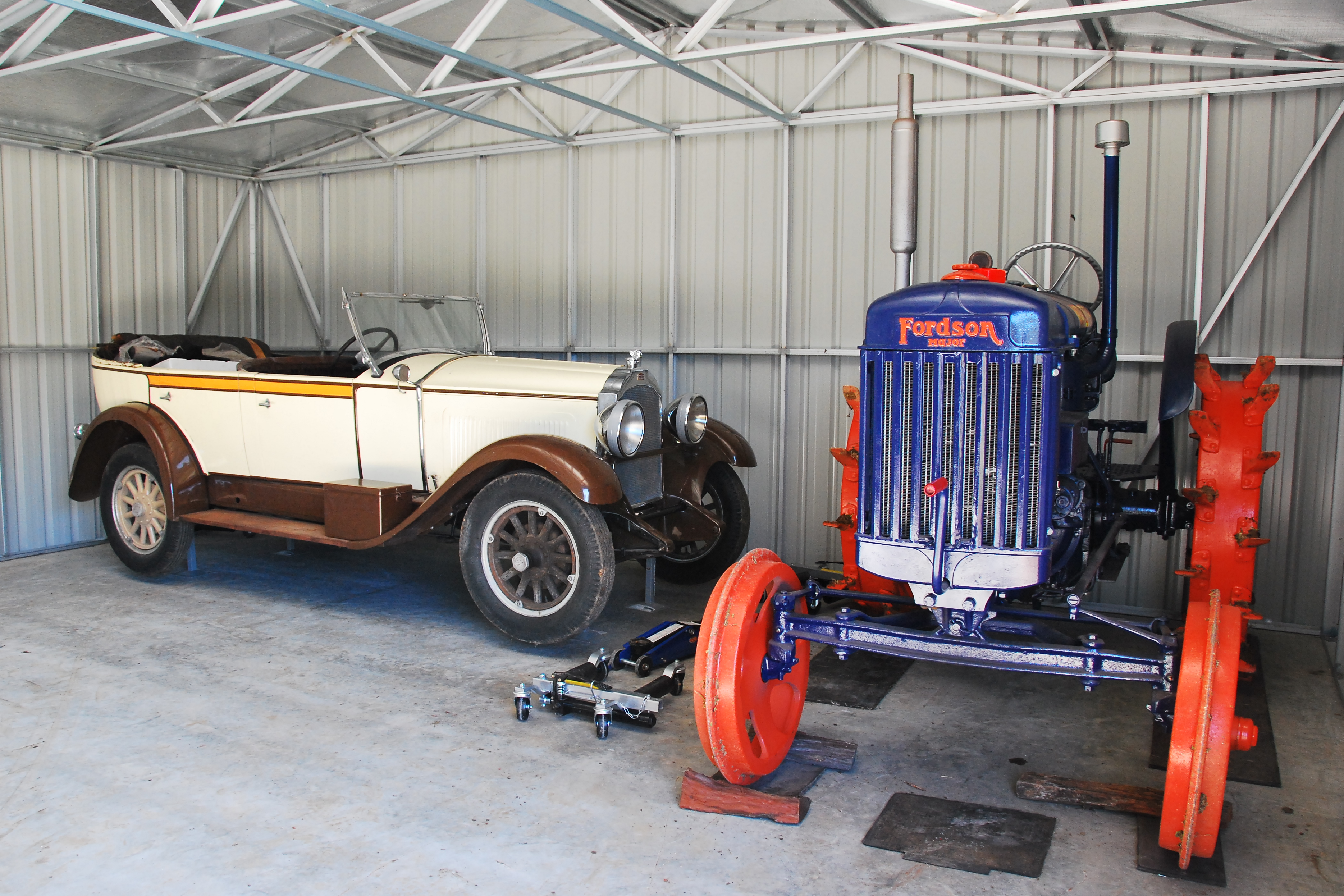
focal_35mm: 28
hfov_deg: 65.5
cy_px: 463
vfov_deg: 46.4
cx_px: 656
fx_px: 1045
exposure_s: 1/100
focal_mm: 18
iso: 800
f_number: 5
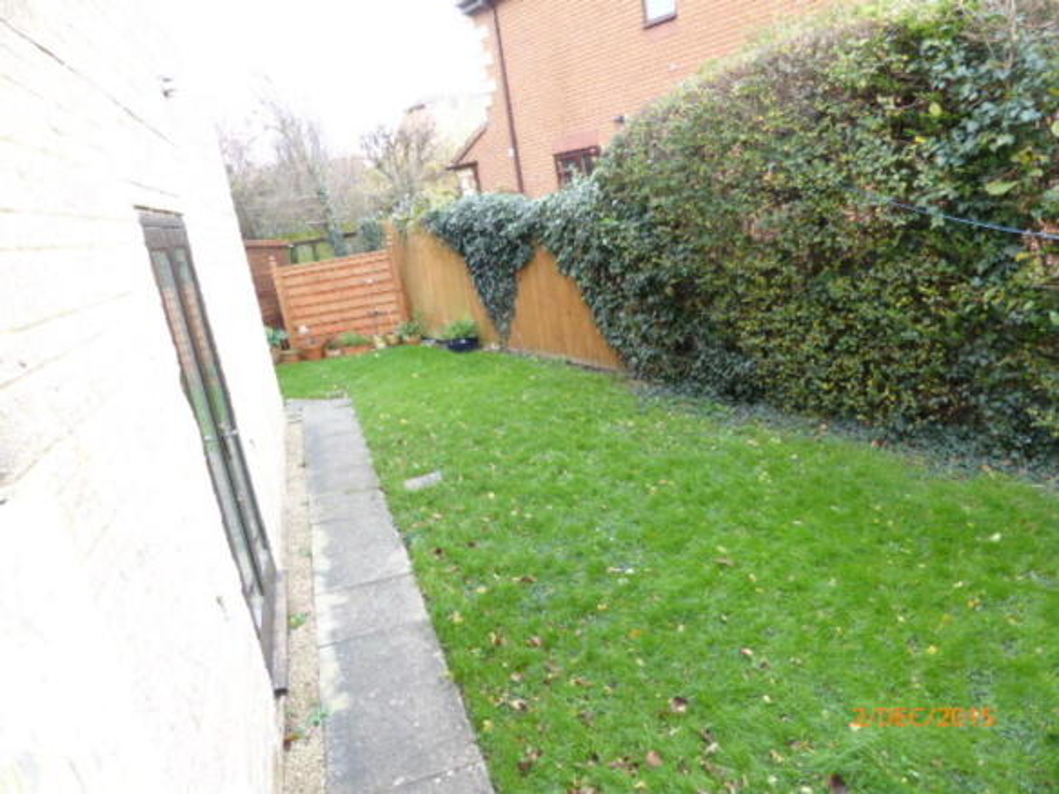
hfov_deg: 71.6
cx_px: 530
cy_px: 397
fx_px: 734
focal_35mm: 24
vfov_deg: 56.8
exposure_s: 1/60
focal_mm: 4.3
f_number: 3.3
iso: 250
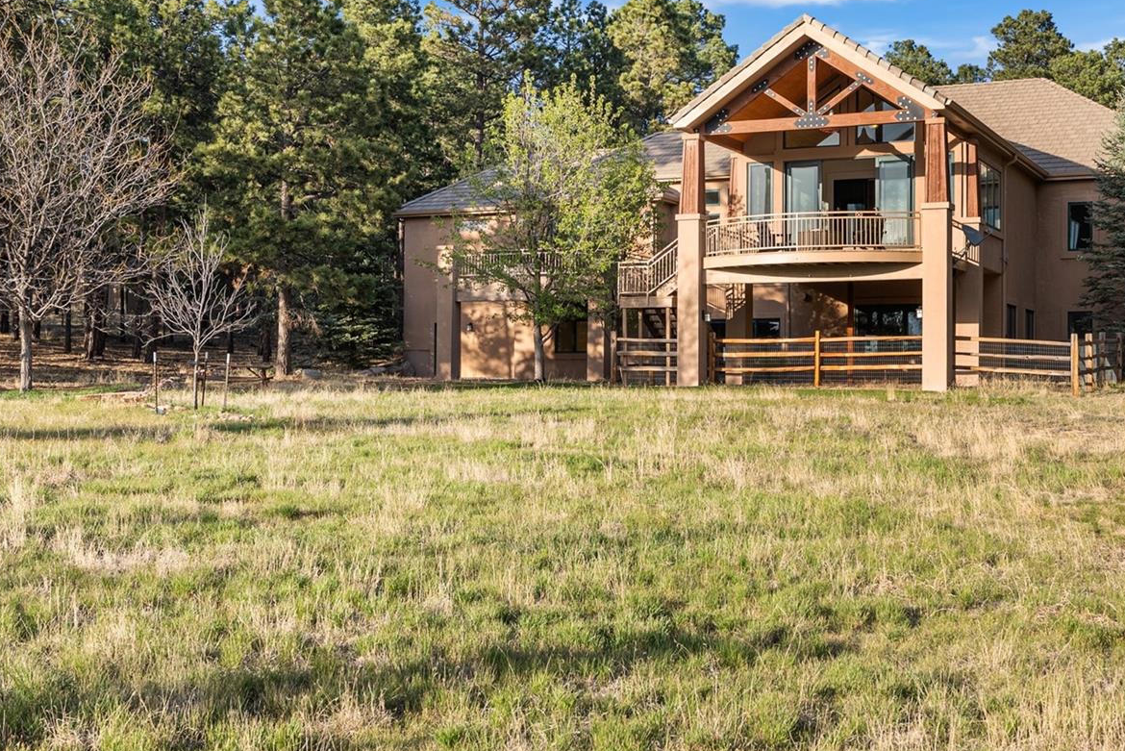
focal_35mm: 48
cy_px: 382
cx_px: 632
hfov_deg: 41.3
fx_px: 1491
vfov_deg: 28.3
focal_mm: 34.5
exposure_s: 1/250
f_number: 8
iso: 200
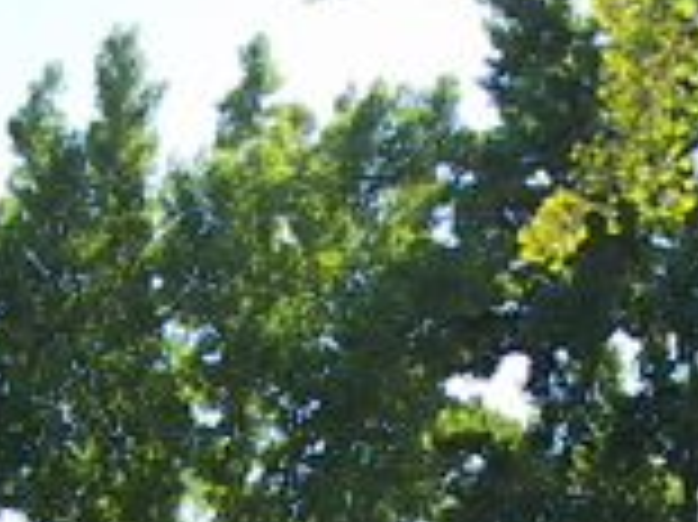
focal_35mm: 149
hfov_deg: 13.2
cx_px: 522
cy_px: 810
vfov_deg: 9.6
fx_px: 3002
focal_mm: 4.7
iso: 50
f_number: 2.8
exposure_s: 1/500
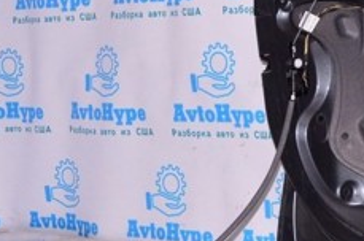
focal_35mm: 96
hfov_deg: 19.5
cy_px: 36
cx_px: 477
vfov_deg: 14.0
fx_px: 973
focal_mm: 23
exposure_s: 1/200
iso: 1600
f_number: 8
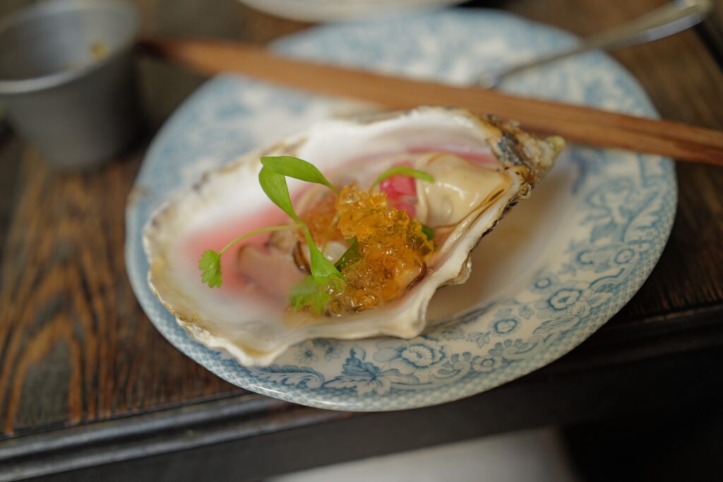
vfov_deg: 31.2
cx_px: 362
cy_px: 241
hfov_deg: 45.4
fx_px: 864
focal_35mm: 43
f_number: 2.8
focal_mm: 43
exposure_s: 1/80
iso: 400
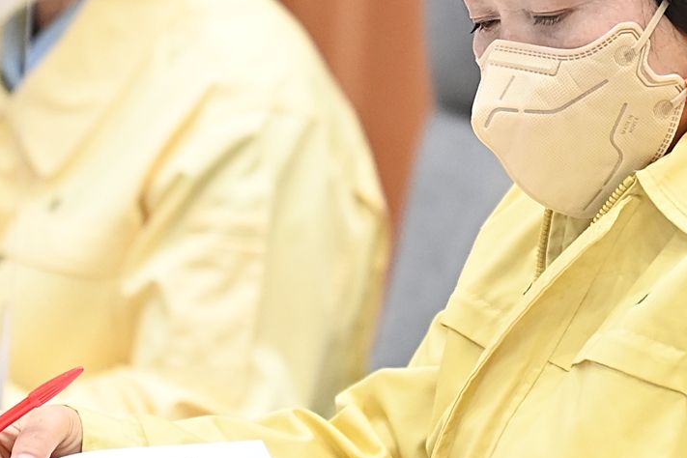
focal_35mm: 703
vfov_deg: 2.0
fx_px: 13415
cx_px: 465
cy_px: 79
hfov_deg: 2.9
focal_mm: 200
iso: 2500
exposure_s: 1/320
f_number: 2.8
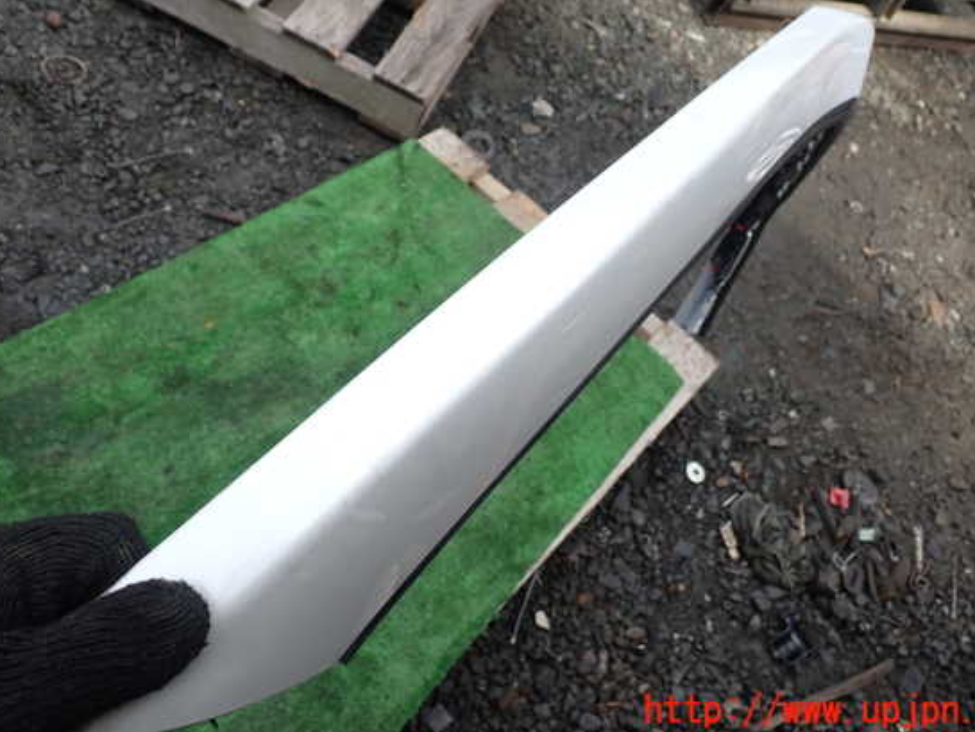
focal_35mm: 33
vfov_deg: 42.9
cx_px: 512
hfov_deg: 55.3
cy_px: 331
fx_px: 930
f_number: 3.2
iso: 100
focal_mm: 5.4
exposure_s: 1/640
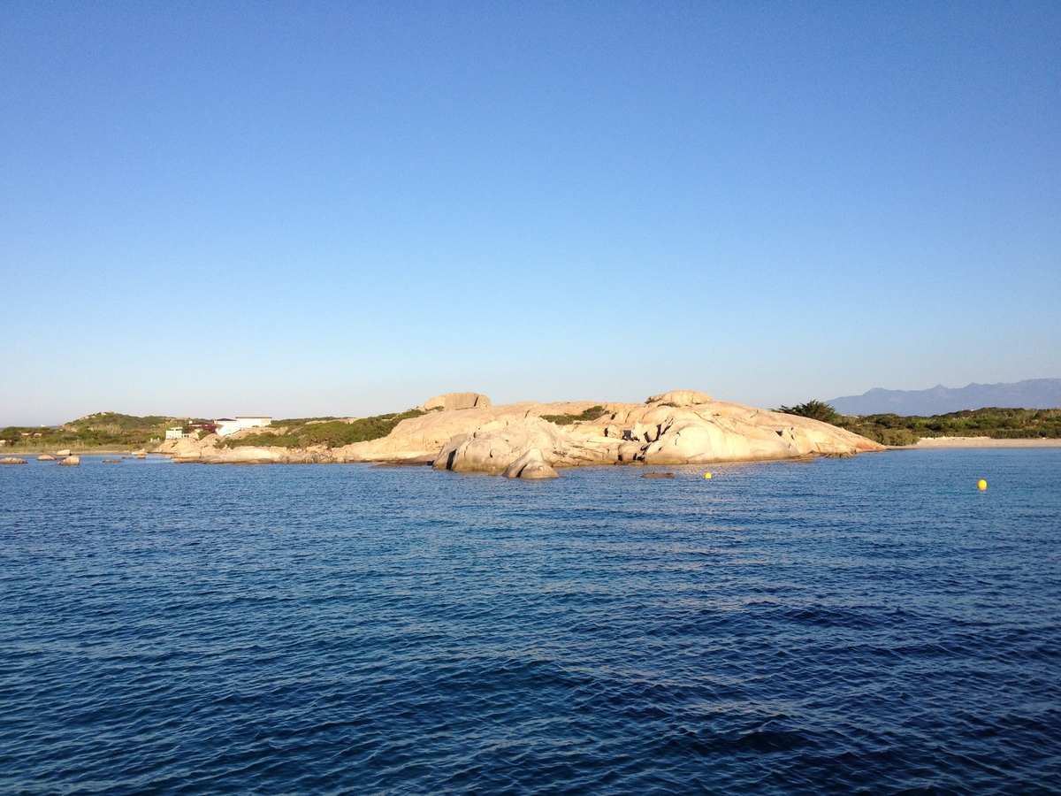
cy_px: 398
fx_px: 1073
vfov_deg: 40.7
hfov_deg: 52.6
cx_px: 530
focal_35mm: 35
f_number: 2.4
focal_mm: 4.28
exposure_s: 1/1534
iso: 64
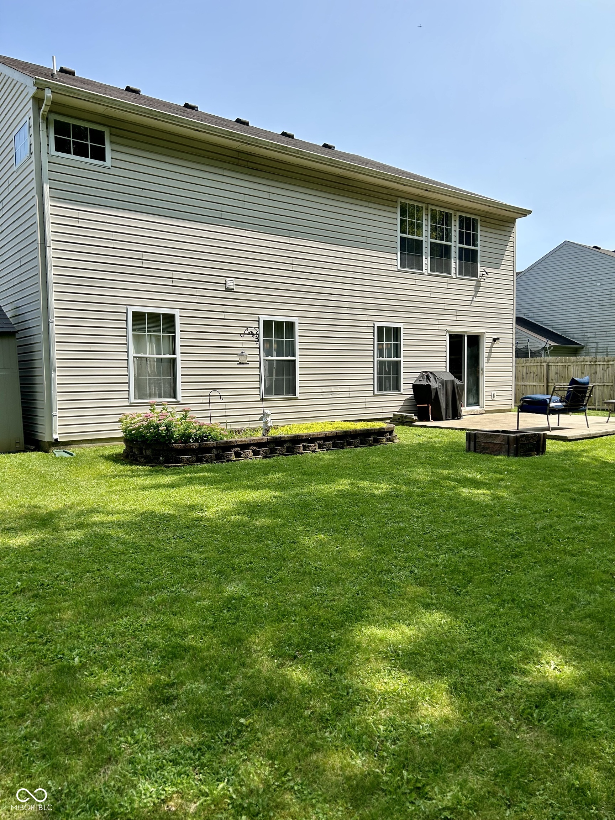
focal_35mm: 26
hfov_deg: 53.1
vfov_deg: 67.3
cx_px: 308
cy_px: 410
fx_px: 616
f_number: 1.5
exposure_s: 1/3165
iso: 50
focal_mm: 5.7
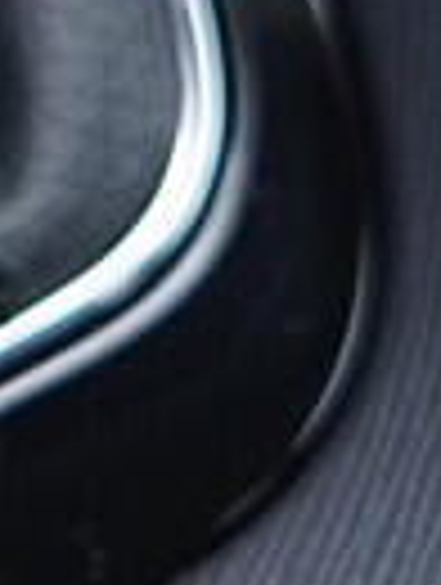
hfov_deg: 3.8
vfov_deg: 5.0
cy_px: -999
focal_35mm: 383
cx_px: -940
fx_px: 6485
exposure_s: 1/40
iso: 400
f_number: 2.8
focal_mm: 24
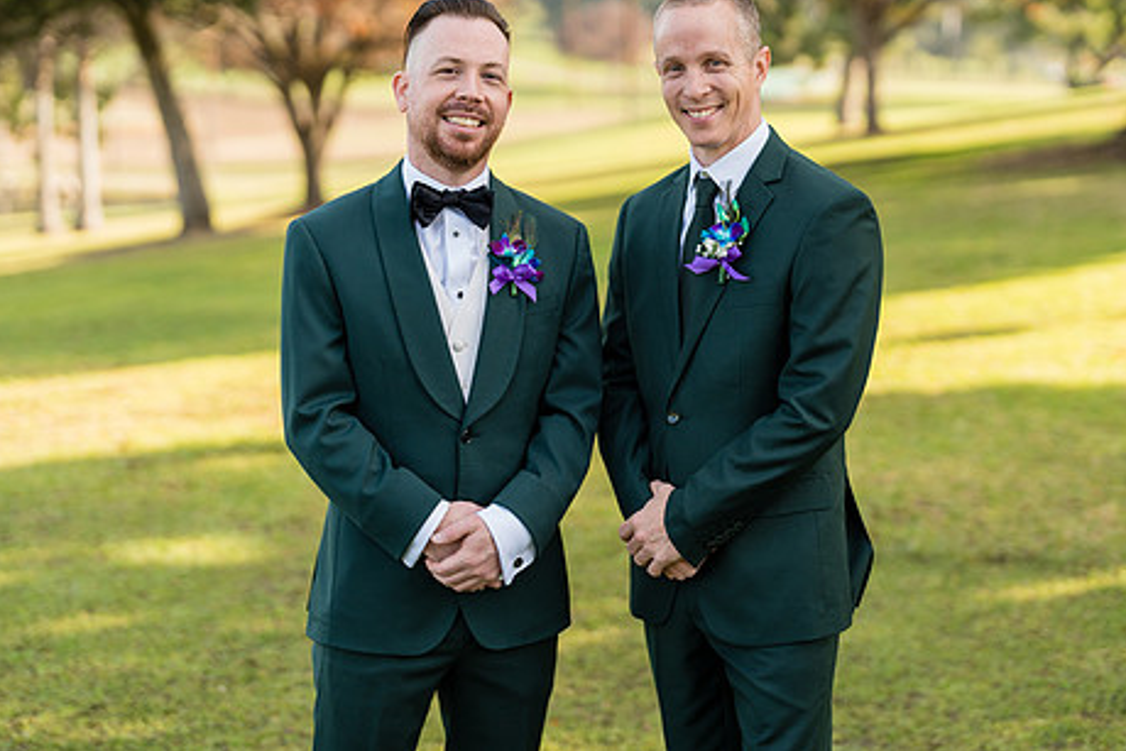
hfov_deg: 31.9
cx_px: 622
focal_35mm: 63
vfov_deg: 21.5
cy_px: 280
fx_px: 1971
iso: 200
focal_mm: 50
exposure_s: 1/2000
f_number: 1.6
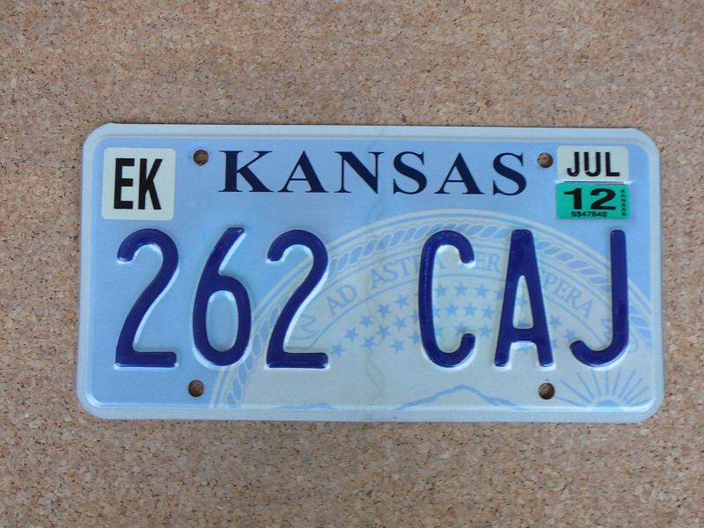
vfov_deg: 35.1
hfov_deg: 45.8
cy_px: 264
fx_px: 834
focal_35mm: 41
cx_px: 352
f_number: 3.1
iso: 200
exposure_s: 1/13
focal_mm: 6.1
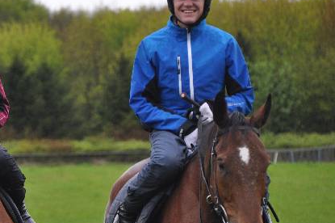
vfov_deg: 3.5
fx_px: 3626
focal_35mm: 390
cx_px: 38
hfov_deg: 5.3
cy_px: 101
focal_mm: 135
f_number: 5.6
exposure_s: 1/250
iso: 400
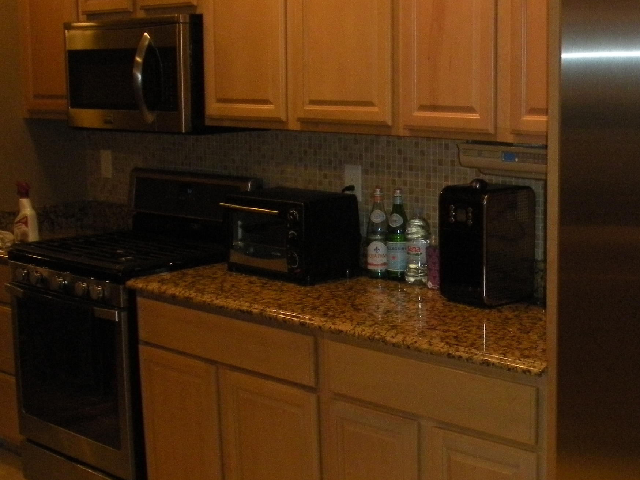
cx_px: 514
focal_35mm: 60
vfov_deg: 24.4
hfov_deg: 31.3
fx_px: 1109
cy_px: 273
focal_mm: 6.3
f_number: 3.5
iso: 400
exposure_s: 1/60
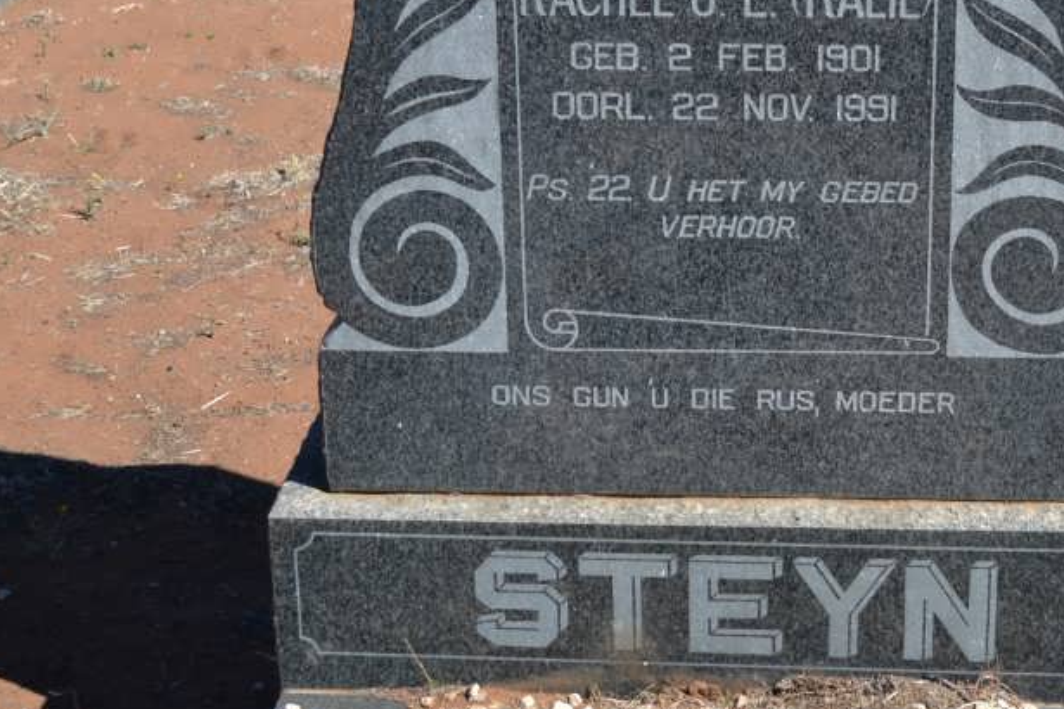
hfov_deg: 24.6
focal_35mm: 82
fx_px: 2423
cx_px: 754
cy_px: 154
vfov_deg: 16.5
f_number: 5.6
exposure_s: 1/125
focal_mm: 28
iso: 110
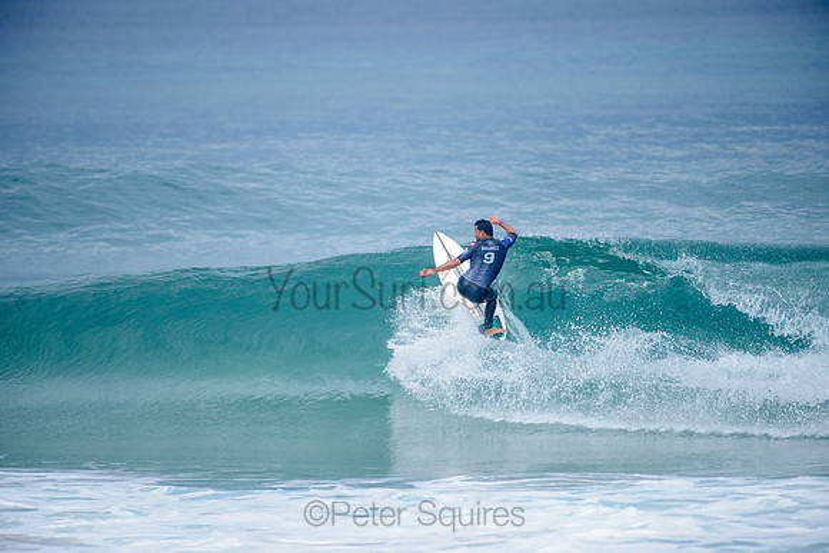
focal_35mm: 500
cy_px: 276
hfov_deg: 4.1
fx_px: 11516
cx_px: 414
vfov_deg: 2.8
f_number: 5.6
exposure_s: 1/2000
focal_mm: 500
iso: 280
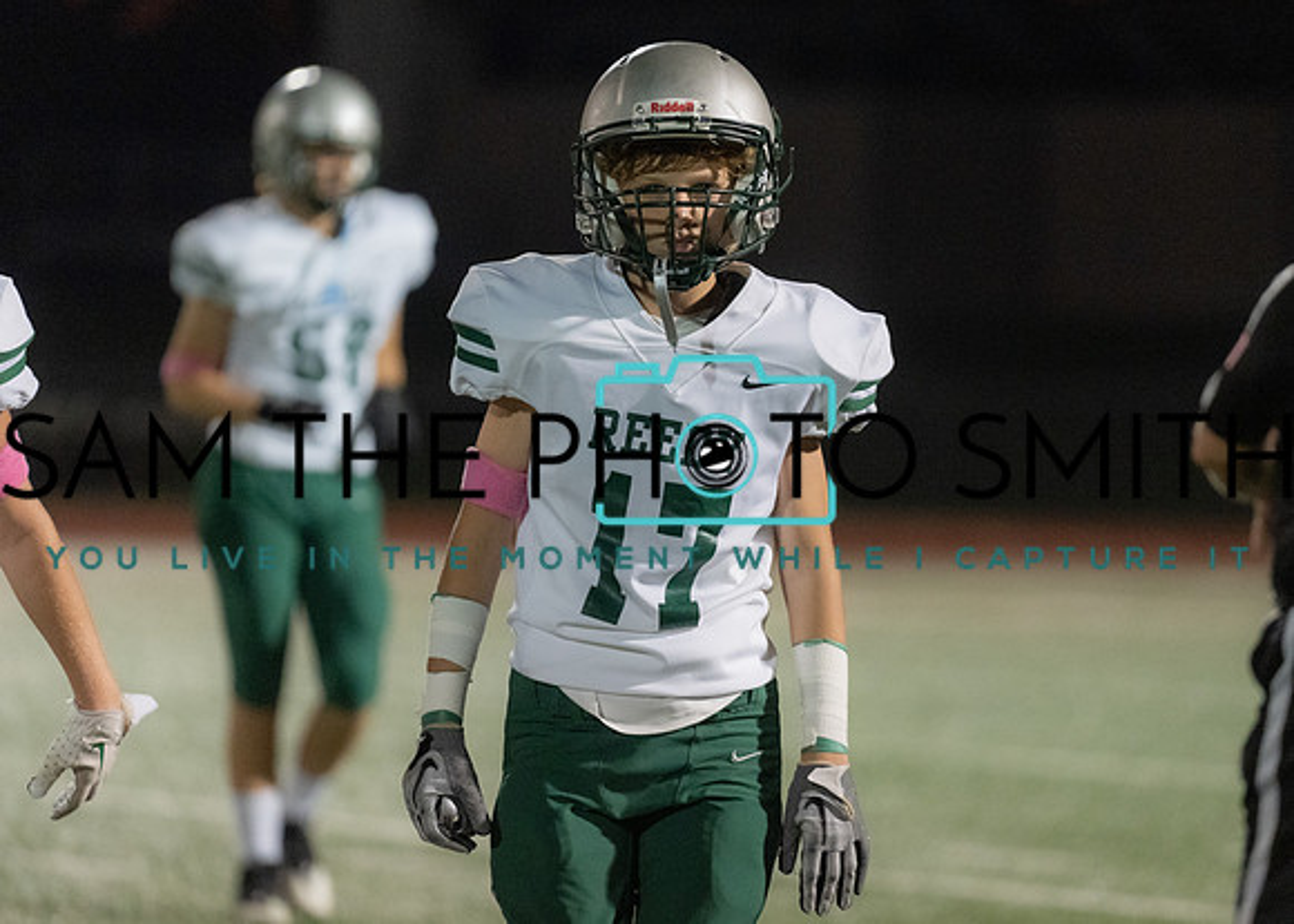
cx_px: 716
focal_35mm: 274
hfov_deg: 7.4
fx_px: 10055
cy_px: 461
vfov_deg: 5.3
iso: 6400
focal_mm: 200
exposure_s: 1/1000
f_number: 2.8
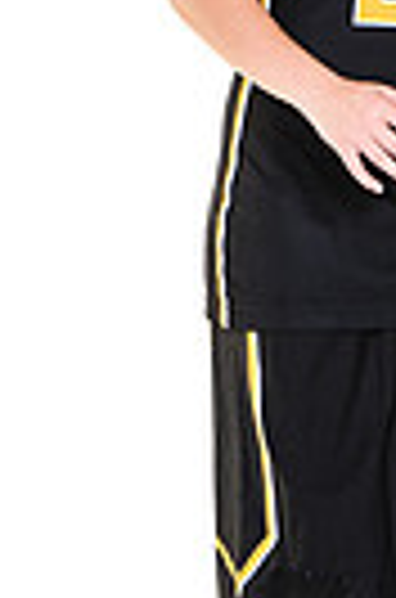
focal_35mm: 560
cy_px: 108
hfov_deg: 2.4
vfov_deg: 3.7
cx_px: 652
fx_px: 9288
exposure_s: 1/160
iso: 200
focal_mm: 110
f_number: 6.3
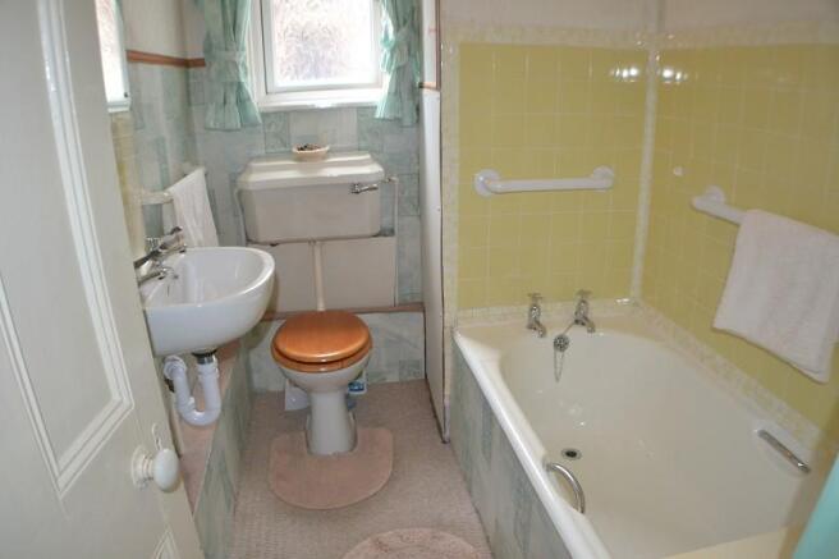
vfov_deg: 39.9
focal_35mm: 33
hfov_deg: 57.2
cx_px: 420
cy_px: 280
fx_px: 769
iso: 800
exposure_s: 1/60
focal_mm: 22
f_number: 3.8
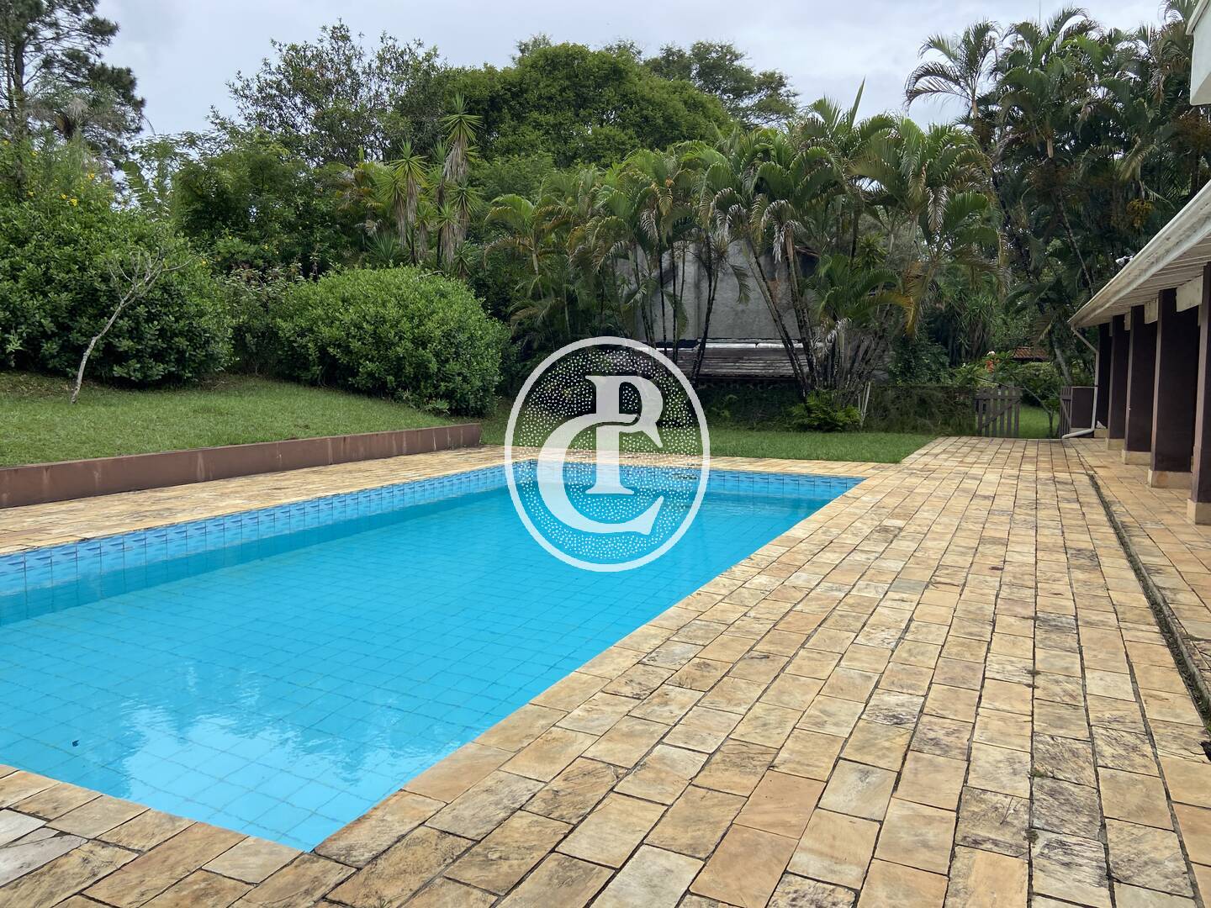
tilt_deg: -2.7
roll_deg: +0.5
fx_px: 910
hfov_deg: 67.3
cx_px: 606
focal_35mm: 26
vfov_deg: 53.1
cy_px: 454
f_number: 1.8
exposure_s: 1/1565
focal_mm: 4.25
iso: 32
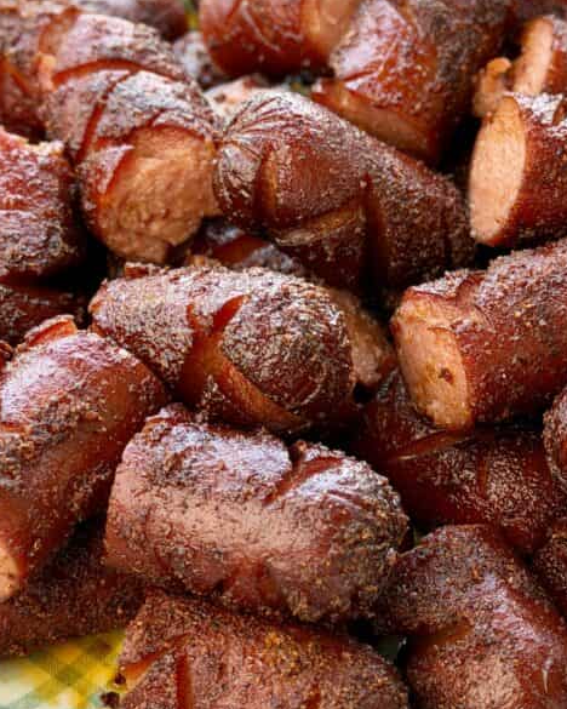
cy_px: 286
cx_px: 436
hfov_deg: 18.6
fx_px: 1720
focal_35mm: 82
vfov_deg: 23.2
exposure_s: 1/328
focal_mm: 6.76
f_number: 1.78
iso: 64
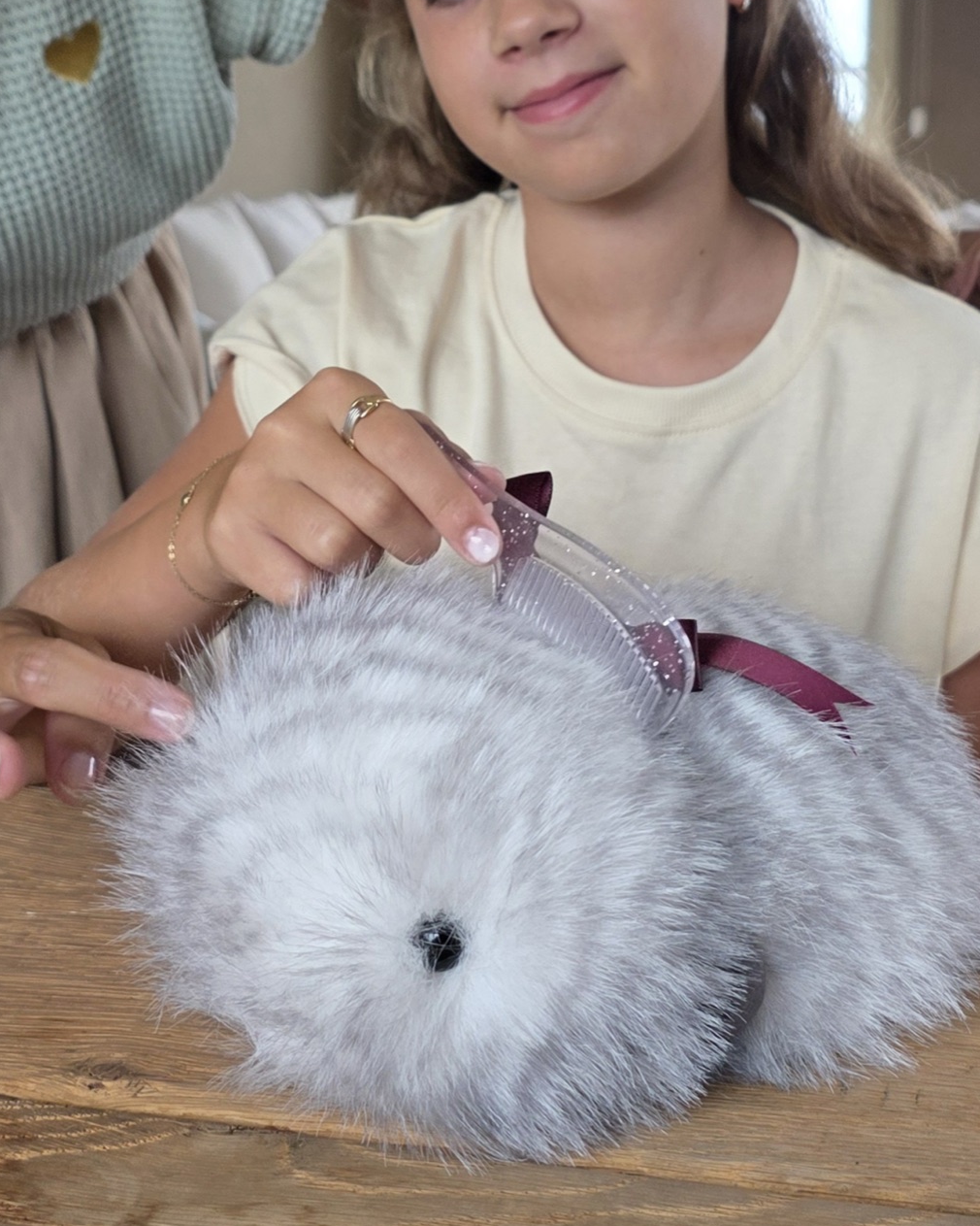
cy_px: 545
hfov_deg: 45.8
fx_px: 1160
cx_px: 525
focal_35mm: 32
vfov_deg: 55.5
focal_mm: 6.3
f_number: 1.7
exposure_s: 1/182
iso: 80
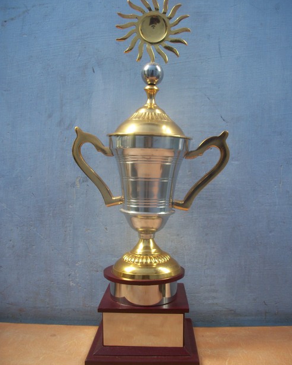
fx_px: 367
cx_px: 148
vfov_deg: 52.9
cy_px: 178
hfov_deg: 43.3
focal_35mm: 34
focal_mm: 5.7
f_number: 2.9
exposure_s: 1/60
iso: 80
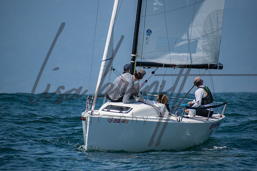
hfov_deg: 4.5
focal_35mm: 457
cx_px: 128
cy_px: 86
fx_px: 3266
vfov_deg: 3.0
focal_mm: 300
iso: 200
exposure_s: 1/1000
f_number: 6.3
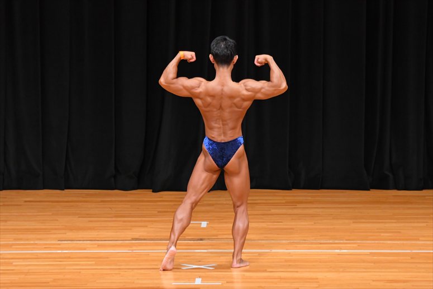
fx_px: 3246
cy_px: 144
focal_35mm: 270
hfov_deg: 7.6
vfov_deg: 5.1
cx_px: 216
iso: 4000
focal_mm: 180
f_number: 5.6
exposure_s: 1/400
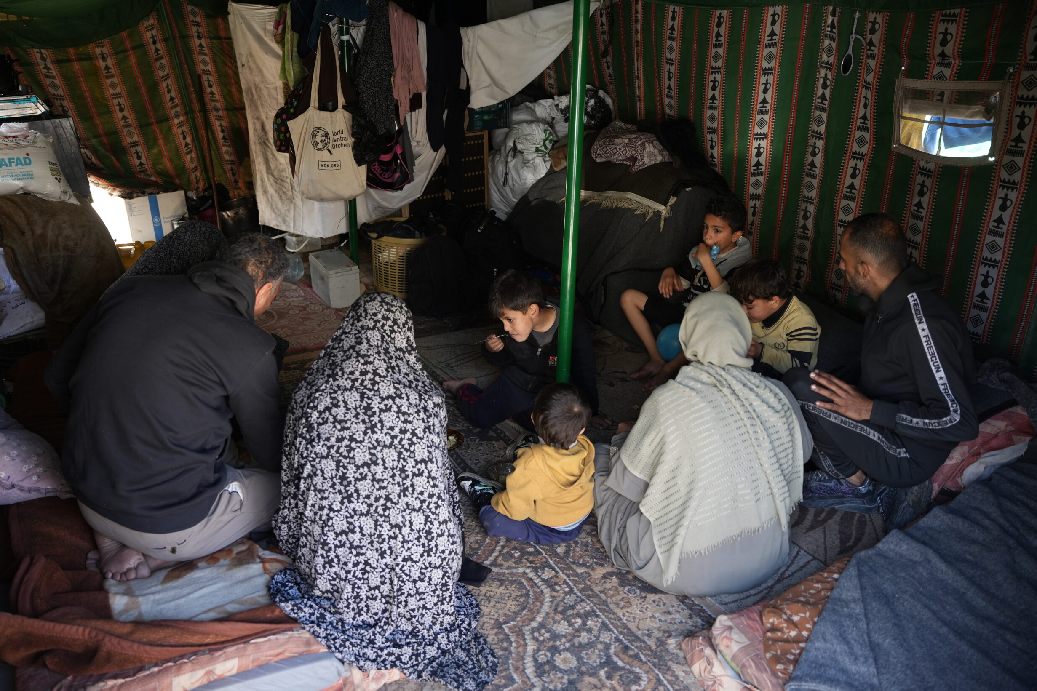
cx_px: 505
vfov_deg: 49.4
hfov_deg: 69.2
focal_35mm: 26
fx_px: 752
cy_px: 347
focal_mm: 25.1
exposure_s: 1/100
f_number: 2.8
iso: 400
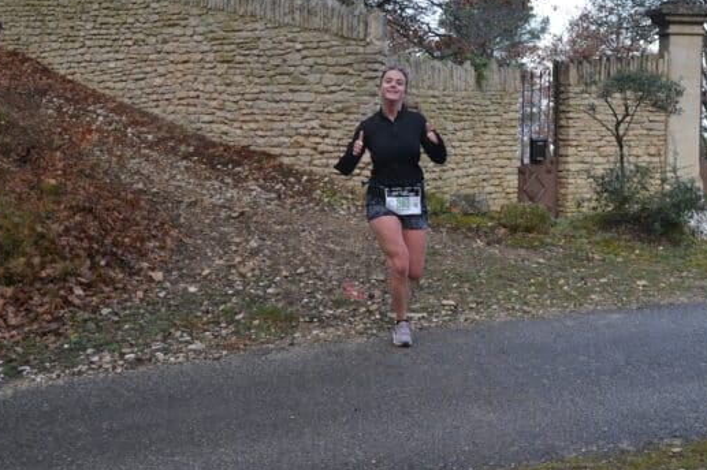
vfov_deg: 24.0
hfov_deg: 35.8
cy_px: 124
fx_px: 1094
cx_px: 398
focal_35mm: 56
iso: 400
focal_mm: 25
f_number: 3.8
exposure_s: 1/800
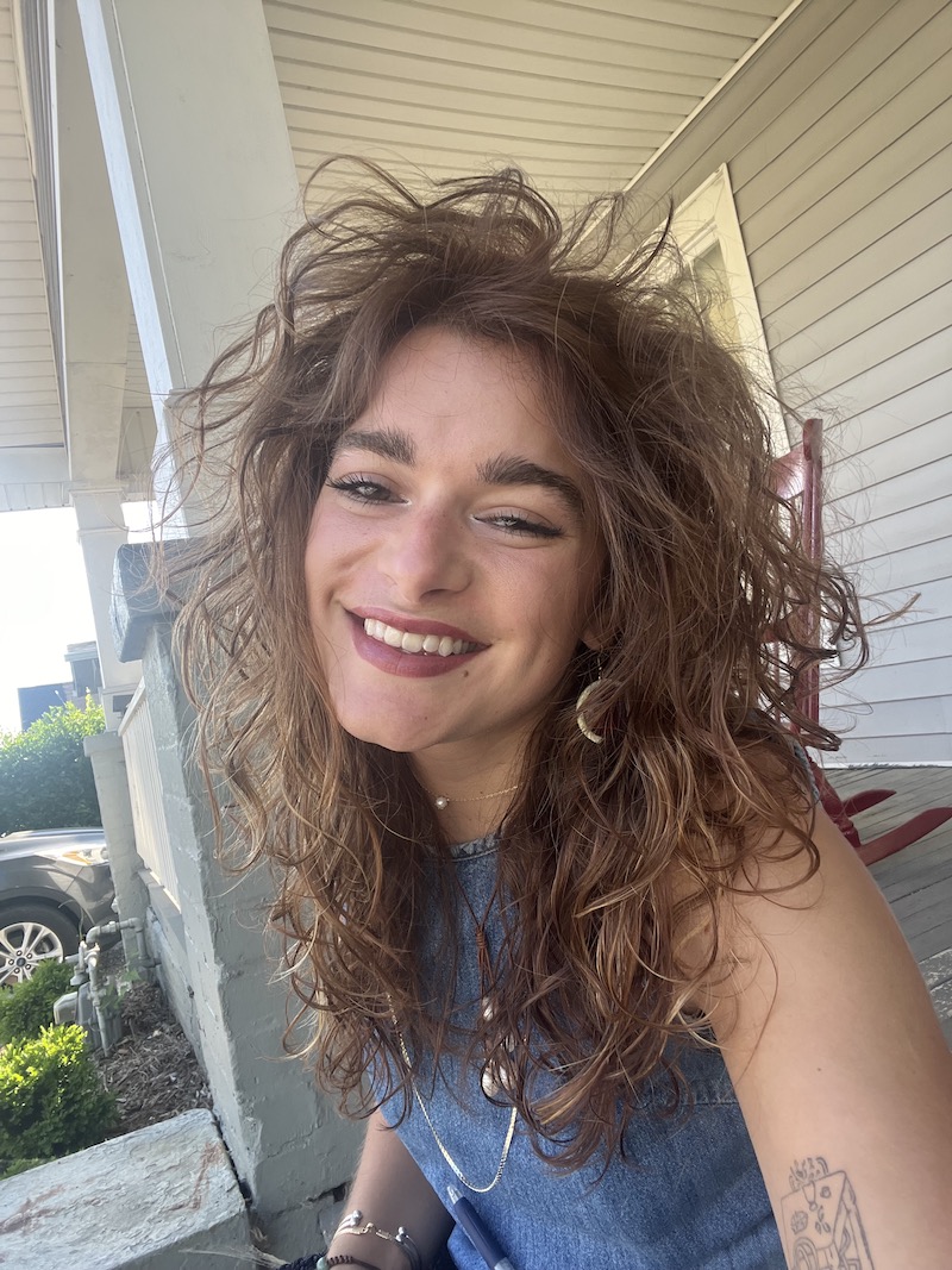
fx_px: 844
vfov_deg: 73.9
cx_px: 476
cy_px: 635
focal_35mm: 23
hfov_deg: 58.9
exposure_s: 1/121
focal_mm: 2.71
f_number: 2.2
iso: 32
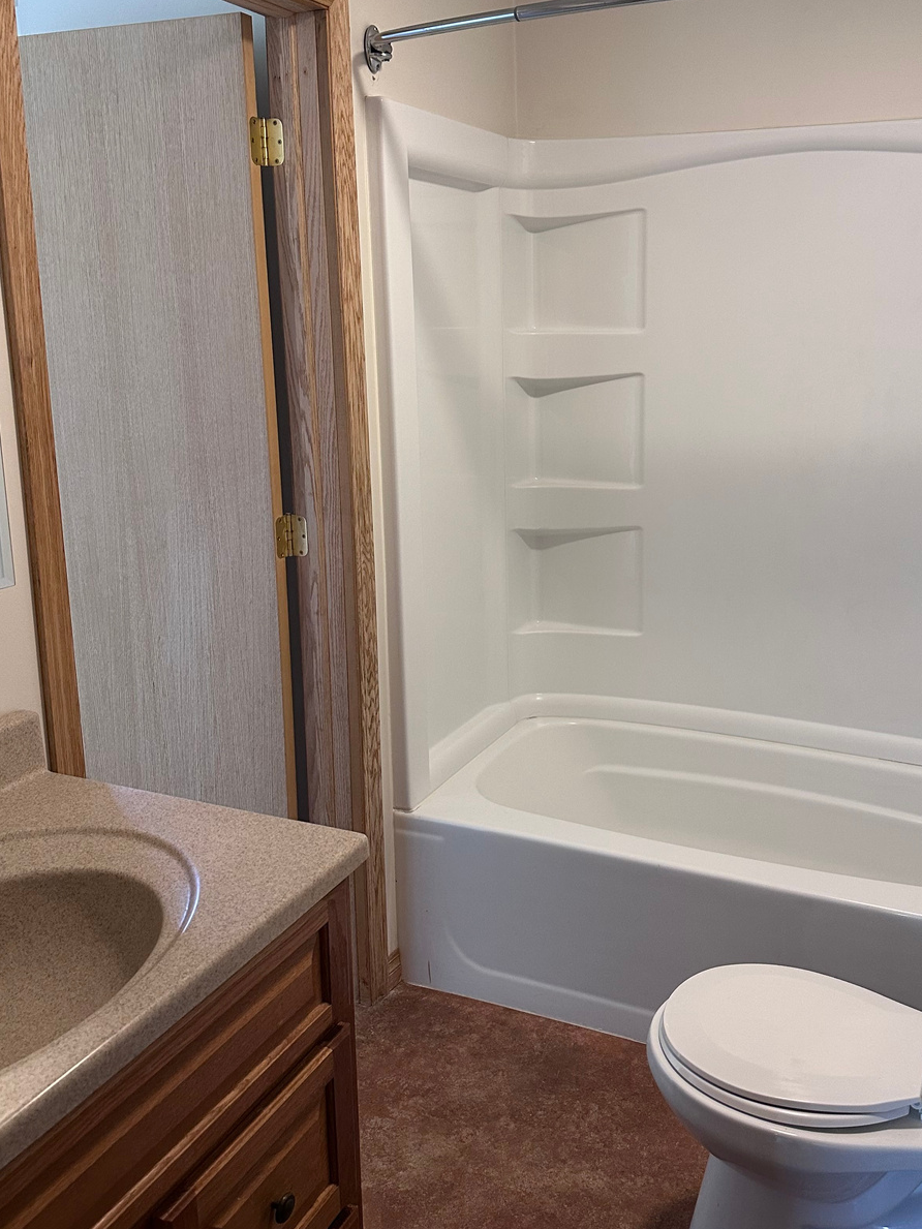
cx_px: 582
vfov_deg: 58.1
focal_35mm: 31
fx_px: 1101
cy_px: 525
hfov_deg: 45.0
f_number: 1.78
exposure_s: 1/60
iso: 320
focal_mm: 6.86
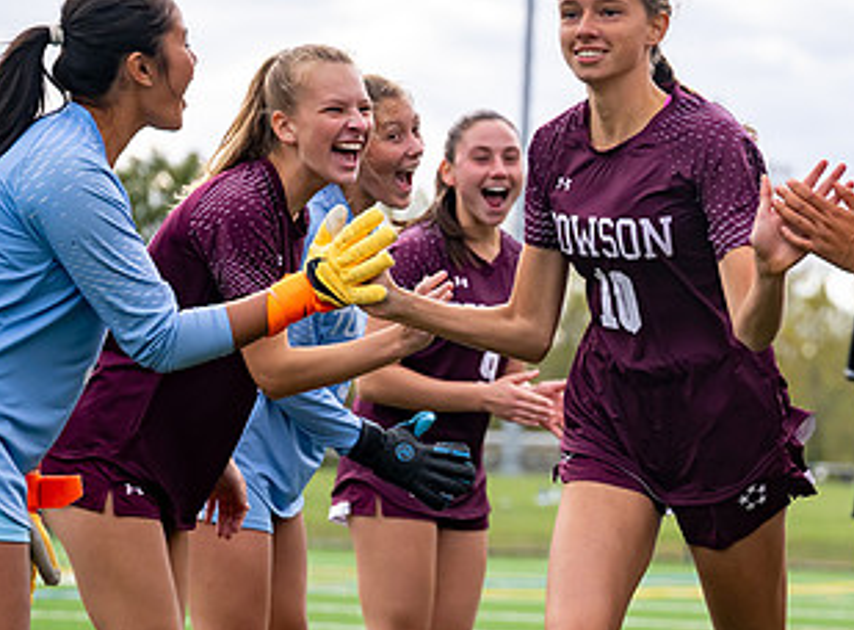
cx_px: 704
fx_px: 4734
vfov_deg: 7.6
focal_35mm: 193
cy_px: 269
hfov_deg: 10.3
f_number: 2.8
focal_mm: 70
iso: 360
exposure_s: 1/2000
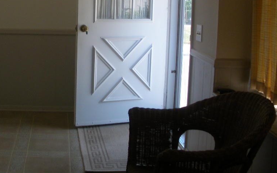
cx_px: 74
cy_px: 36
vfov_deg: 20.1
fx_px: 483
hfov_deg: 31.5
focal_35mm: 64
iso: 80
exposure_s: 1/60
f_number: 3.5
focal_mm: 6.3
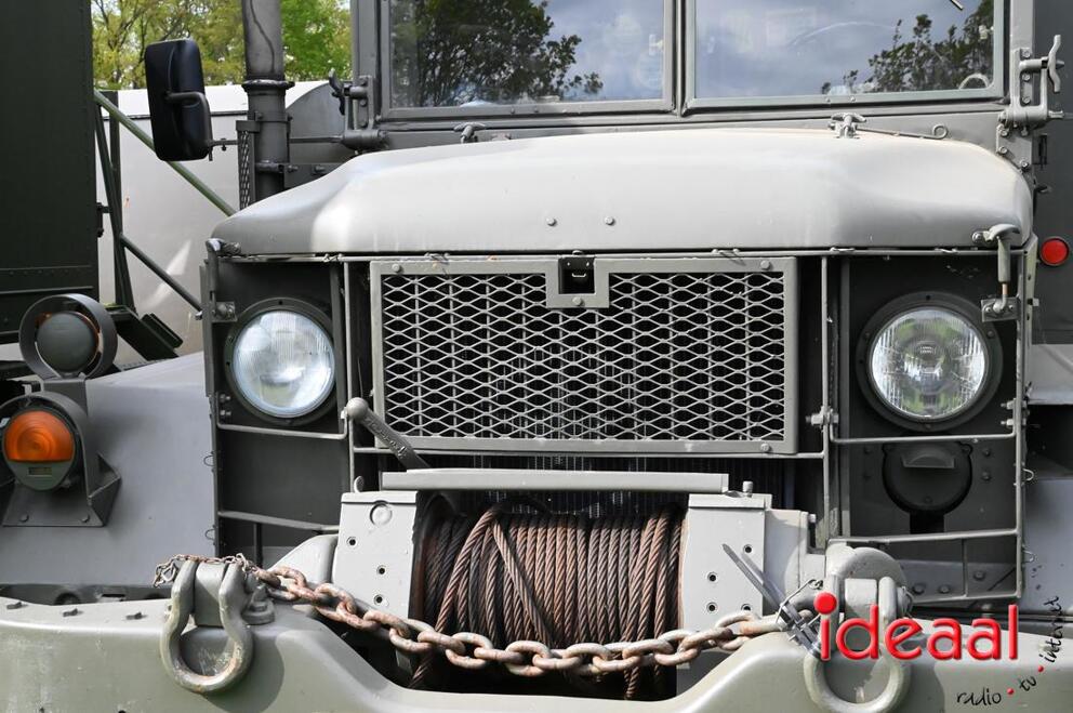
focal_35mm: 55
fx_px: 1637
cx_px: 536
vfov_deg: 24.6
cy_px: 356
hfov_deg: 36.3
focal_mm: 55
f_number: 18
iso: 12800
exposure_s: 1/1250
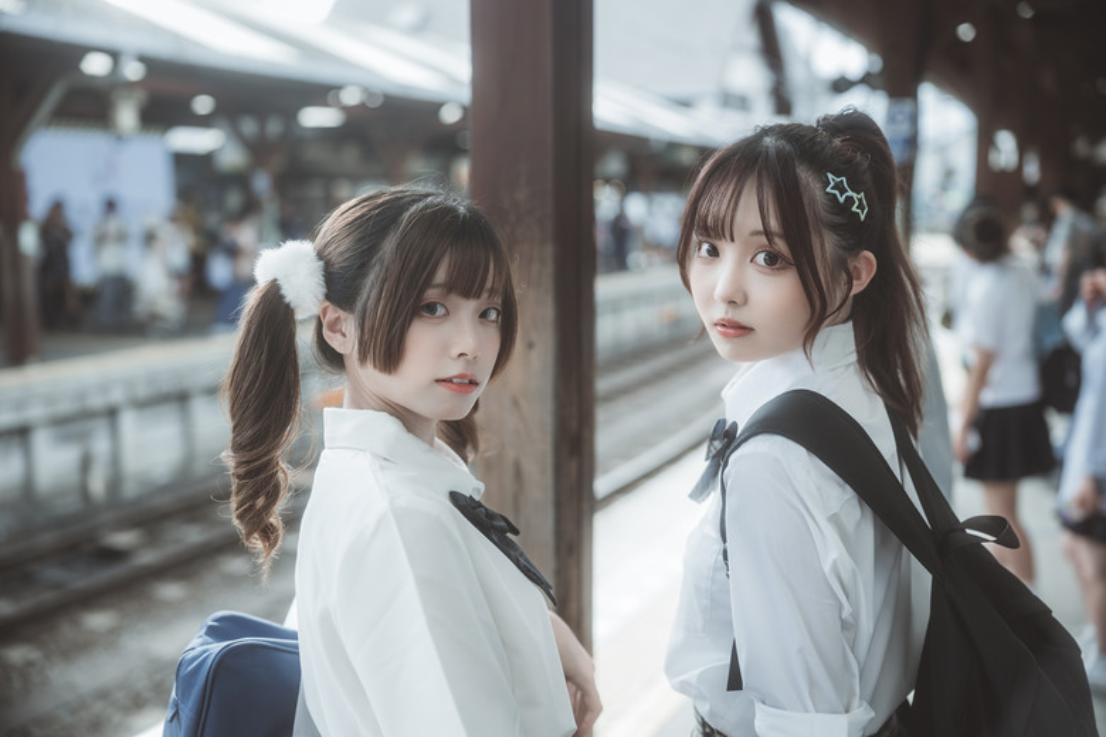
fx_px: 1198
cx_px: 553
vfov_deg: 34.2
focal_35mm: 39
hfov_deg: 49.6
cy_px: 368
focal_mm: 39
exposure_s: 1/250
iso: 80
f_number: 2
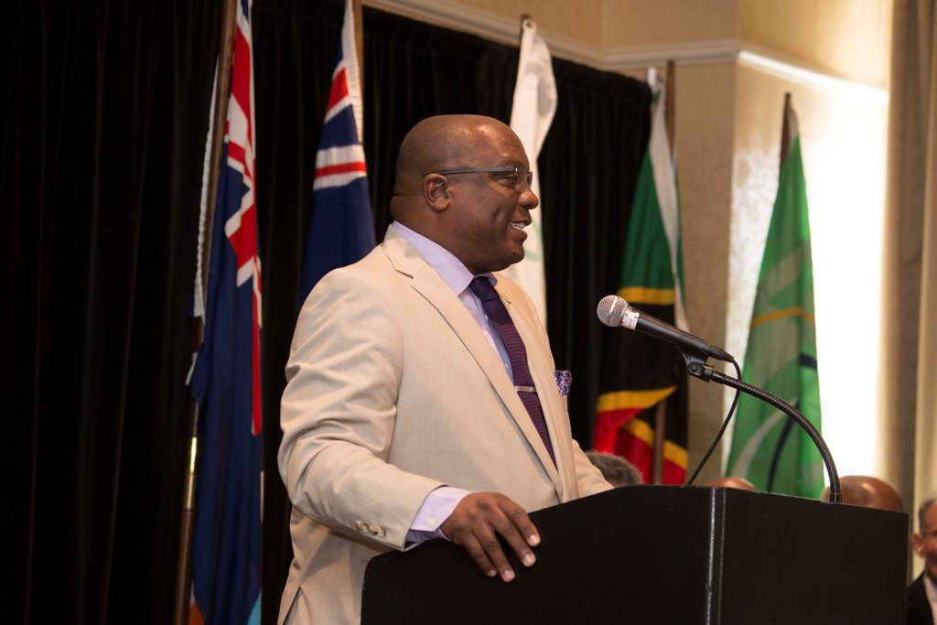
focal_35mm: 120
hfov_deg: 17.1
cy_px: 312
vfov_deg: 11.4
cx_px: 468
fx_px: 3124
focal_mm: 120
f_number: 6.3
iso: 1600
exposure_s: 1/60
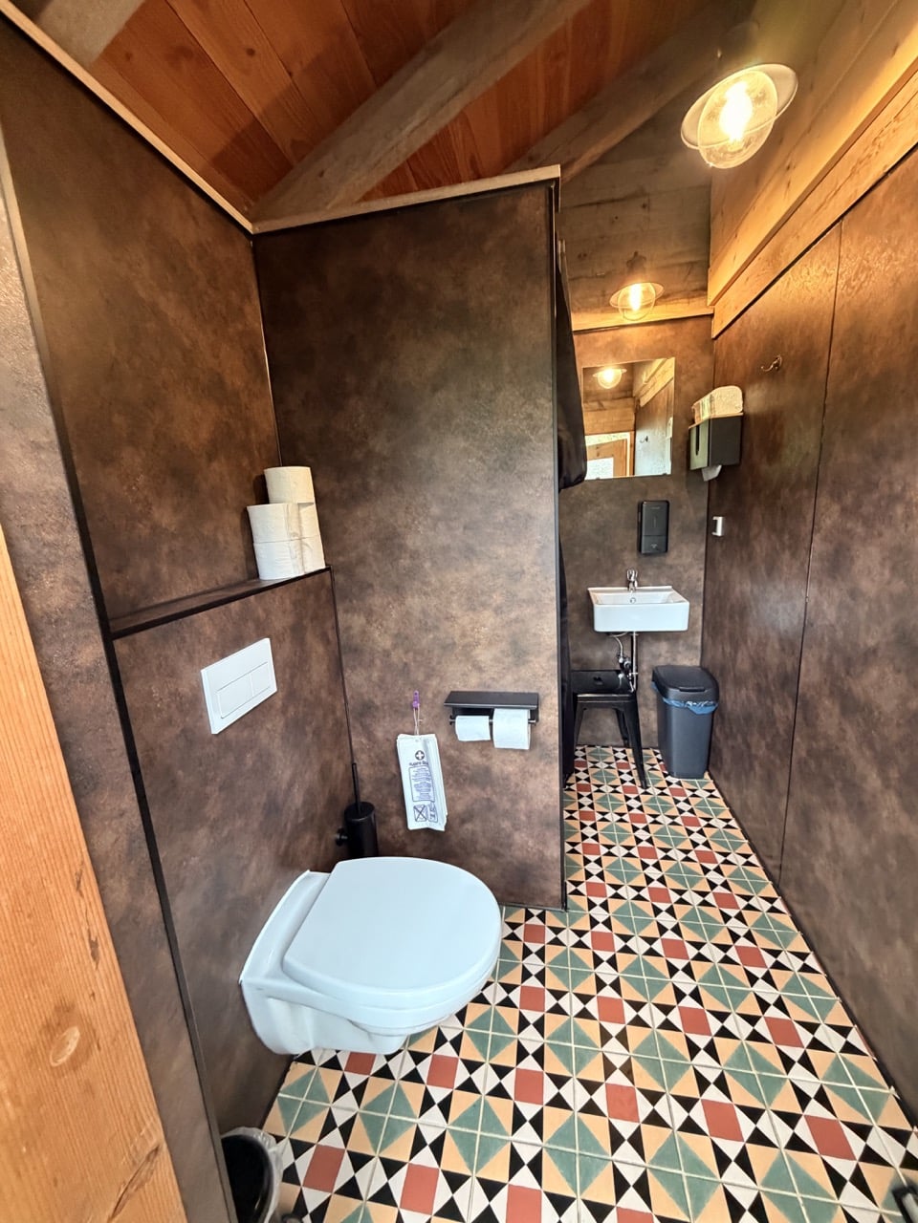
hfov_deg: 85.7
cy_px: 612
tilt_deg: -11.1
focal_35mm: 14
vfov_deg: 102.1
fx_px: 495
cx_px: 459
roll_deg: +4.0
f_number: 2.2
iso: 640
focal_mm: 2.22
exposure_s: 1/60
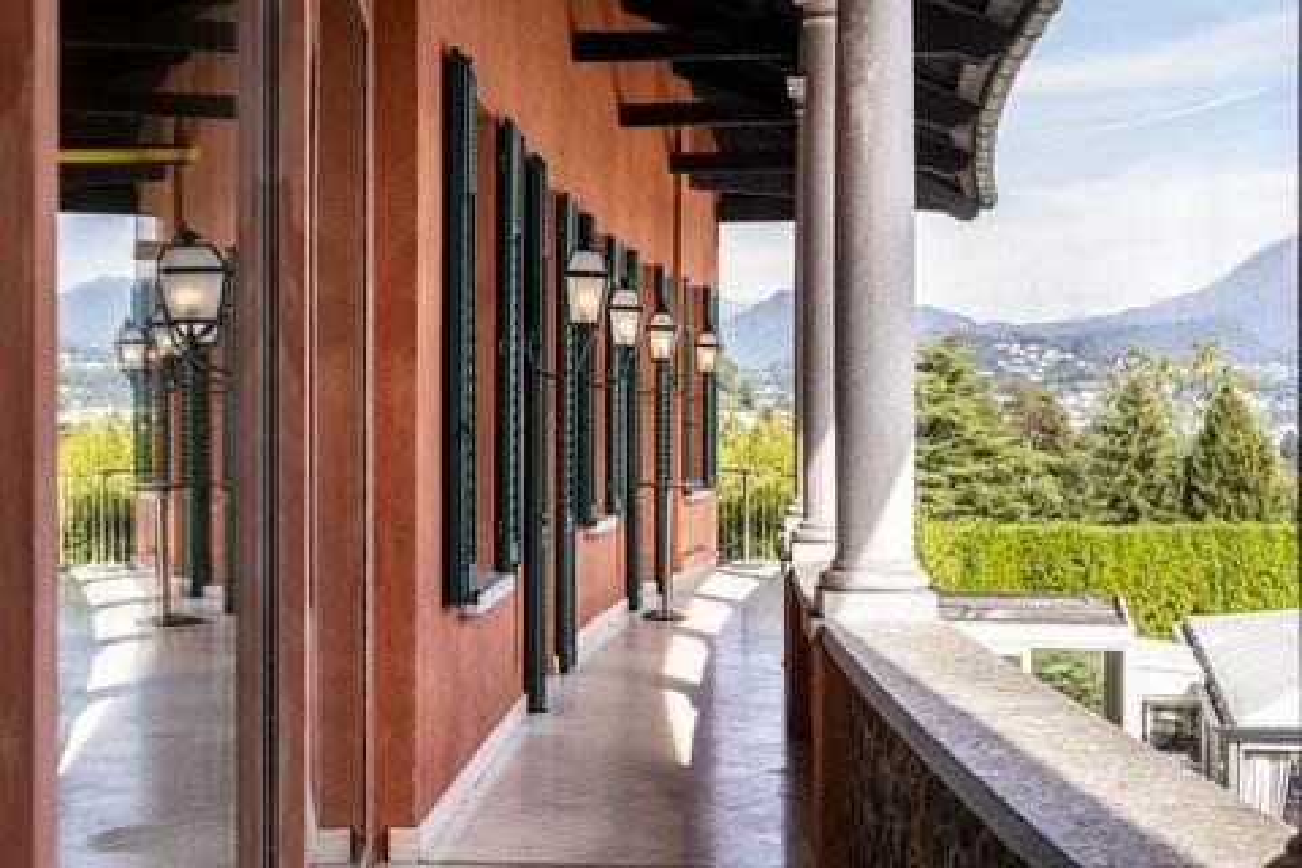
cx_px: 651
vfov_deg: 27.0
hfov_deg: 39.6
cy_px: 434
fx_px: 1808
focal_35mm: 50
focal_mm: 50
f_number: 6.3
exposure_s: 1/500
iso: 500
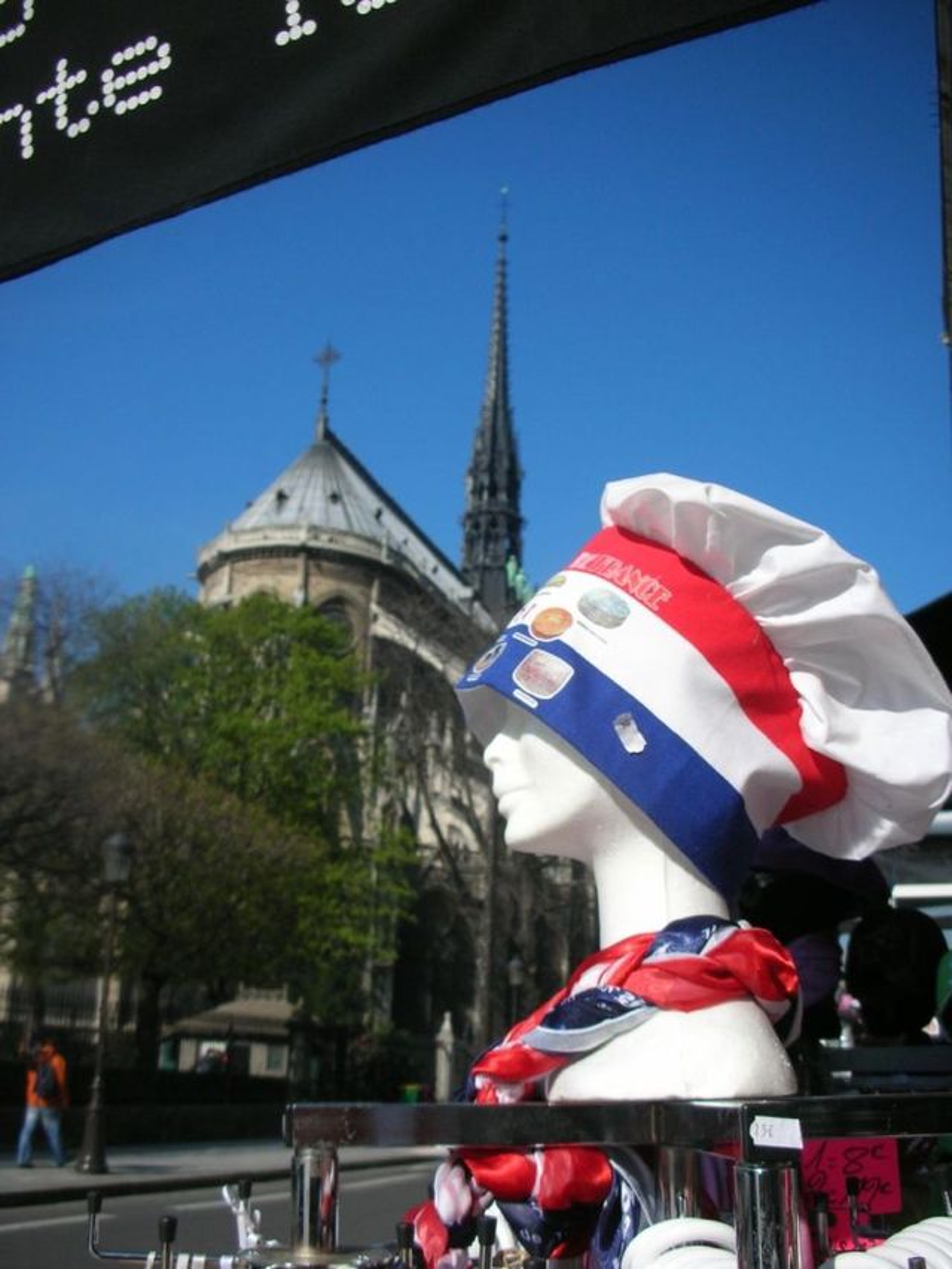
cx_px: 476
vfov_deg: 52.6
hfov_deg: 40.7
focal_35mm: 35
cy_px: 634
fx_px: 1283
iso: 50
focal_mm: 5.8
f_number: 8.5
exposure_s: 1/125
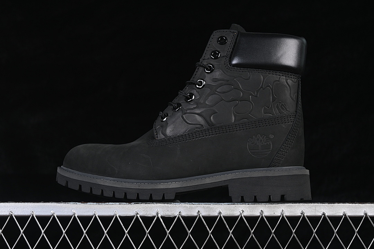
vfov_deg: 18.2
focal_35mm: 75
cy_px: 124
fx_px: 779
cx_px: 187
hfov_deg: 27.0
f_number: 6.3
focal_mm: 50
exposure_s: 1/50
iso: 160
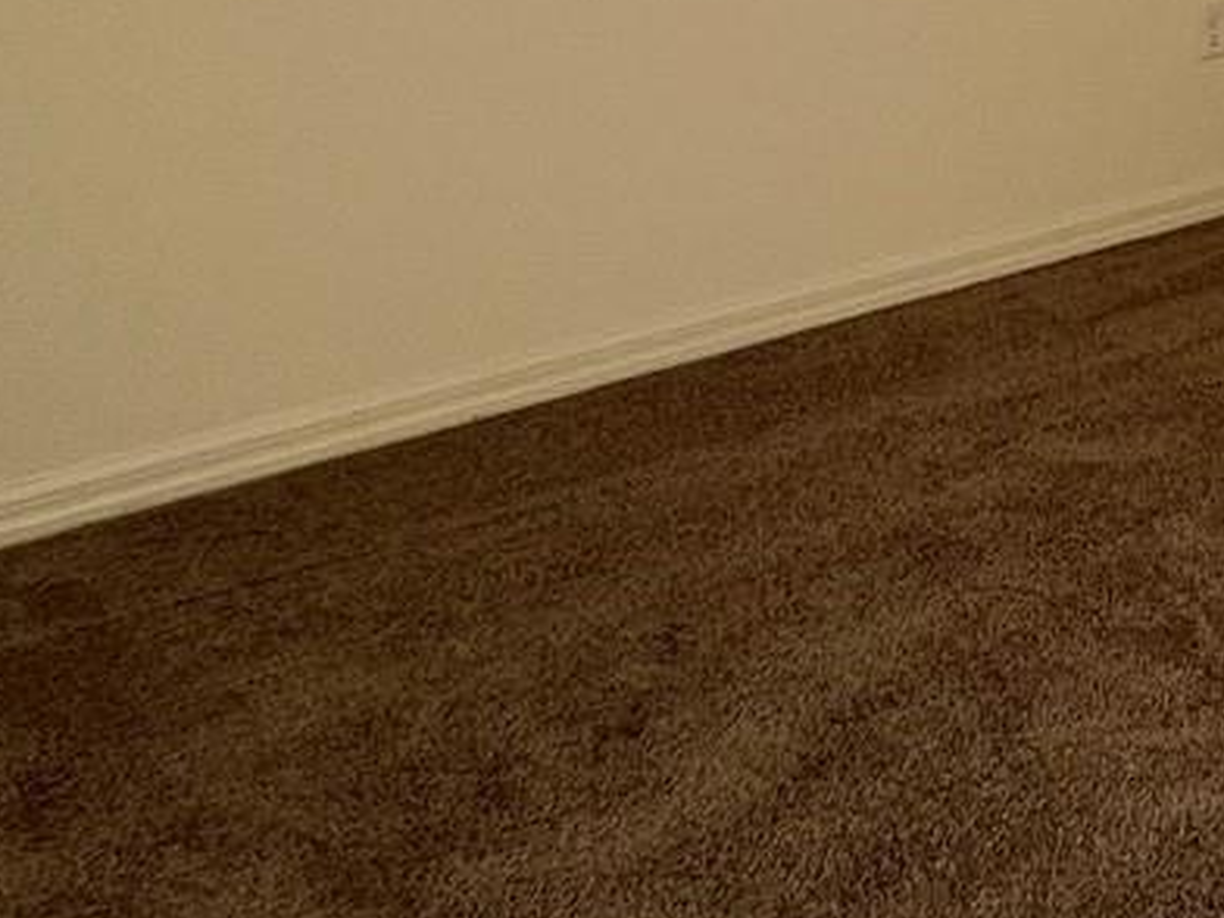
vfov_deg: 24.6
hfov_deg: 30.0
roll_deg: -2.6
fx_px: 1874
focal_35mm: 53
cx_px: 1527
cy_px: -222
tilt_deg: -6.7
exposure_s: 1/194
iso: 32
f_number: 1.8
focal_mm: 1.57
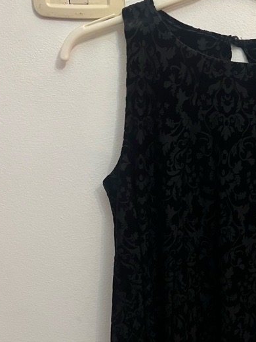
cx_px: 226
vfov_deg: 37.9
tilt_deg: -18.9
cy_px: 219
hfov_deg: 28.1
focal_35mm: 50
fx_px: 493
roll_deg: -1.4
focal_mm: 5.7
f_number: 1.5
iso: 400
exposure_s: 1/50
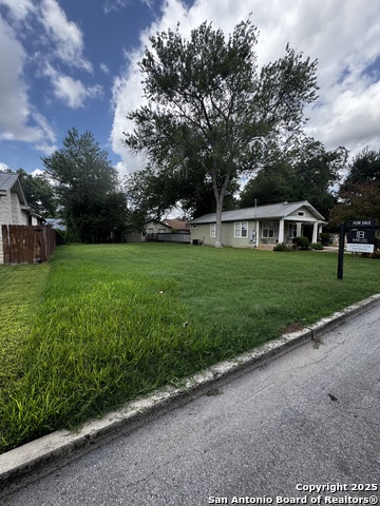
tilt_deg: -6.7
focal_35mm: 14
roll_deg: +0.8
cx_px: 190
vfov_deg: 102.1
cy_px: 253
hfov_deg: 85.7
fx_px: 205
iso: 40
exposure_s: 1/368
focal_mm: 2.22
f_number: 2.2
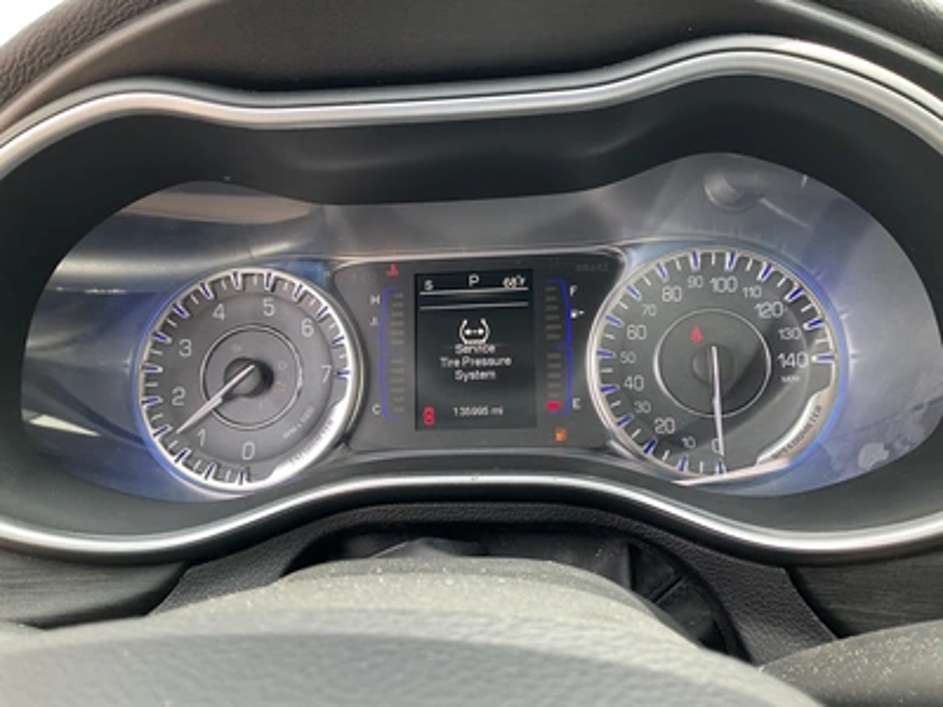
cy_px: 354
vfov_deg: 48.2
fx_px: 790
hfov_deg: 61.7
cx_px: 472
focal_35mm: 29
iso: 32
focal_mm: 3
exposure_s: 1/122
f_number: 1.8
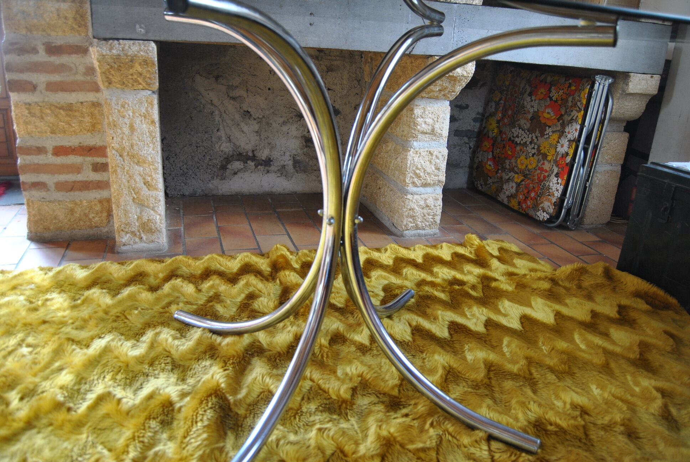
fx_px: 518
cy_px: 231
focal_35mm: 27
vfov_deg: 48.0
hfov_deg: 67.3
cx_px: 345
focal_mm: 18
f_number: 3.5
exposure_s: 1/30
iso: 320
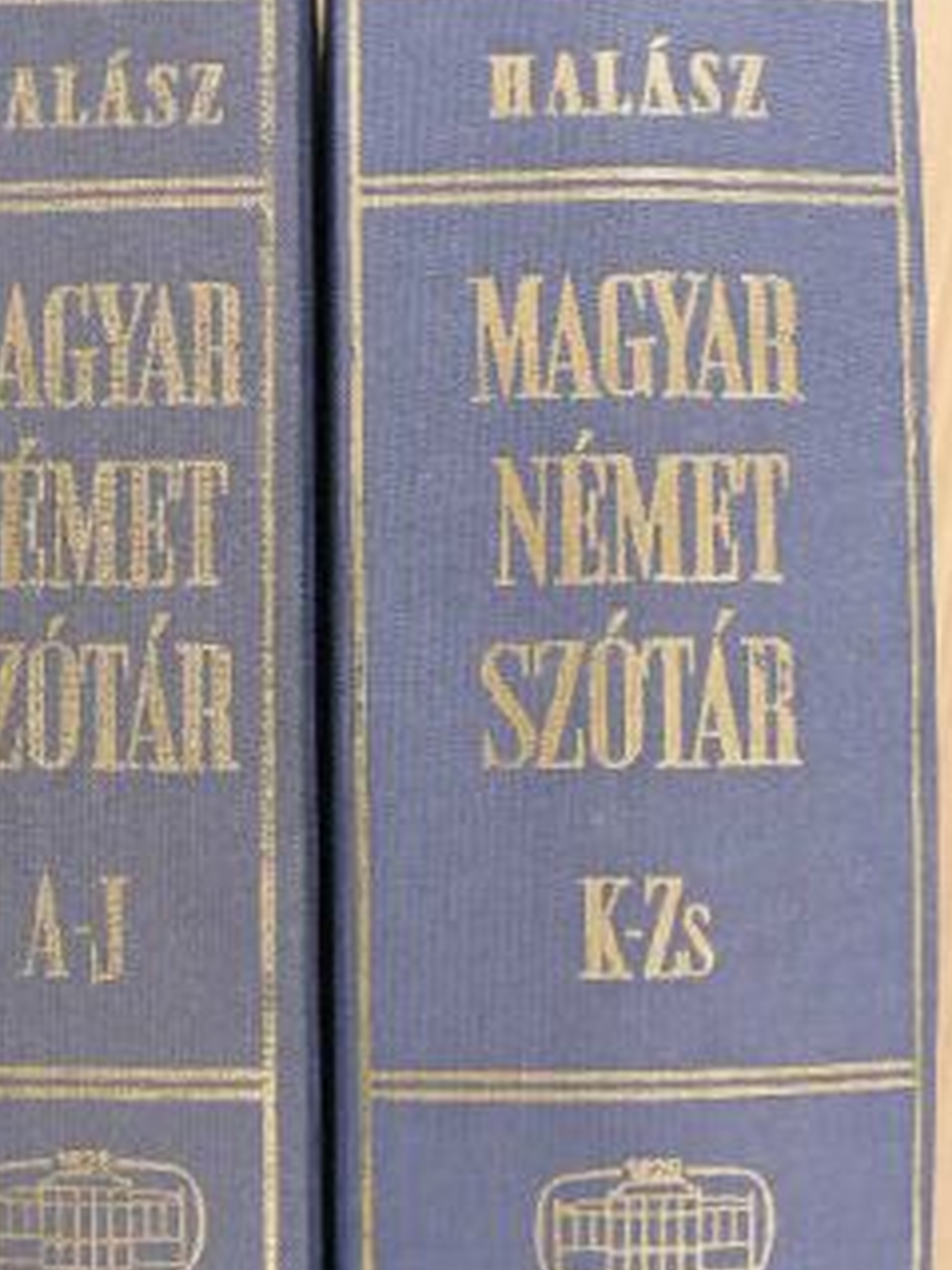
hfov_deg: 27.0
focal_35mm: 54
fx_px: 1981
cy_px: 675
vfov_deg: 35.5
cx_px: 402
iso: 100
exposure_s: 1/5.7
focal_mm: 6.3
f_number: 3.5
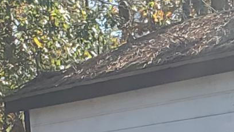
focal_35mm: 210
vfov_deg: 5.5
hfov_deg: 9.6
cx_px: 459
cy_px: 337
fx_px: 1303
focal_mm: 4.3
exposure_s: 1/420
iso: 50
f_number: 2.4
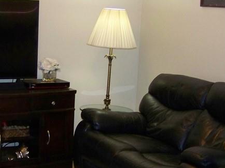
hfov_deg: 22.9
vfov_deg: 17.3
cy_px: 112
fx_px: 552
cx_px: 66
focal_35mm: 85
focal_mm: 5.85
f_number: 2.8
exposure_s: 1/30
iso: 200
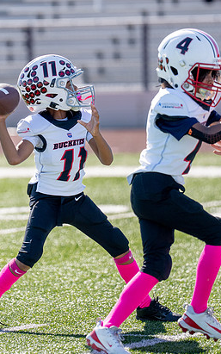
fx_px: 3564
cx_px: 41
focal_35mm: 370
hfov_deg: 3.6
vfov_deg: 5.7
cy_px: 129
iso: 320
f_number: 2.8
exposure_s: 1/4000
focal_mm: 176
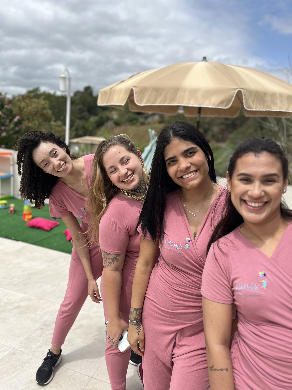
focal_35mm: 26
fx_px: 292
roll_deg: -5.5
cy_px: 195
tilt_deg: -10.9
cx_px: 146
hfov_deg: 53.1
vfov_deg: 67.3
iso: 50
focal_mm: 5.1
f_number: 1.6
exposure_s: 1/3311
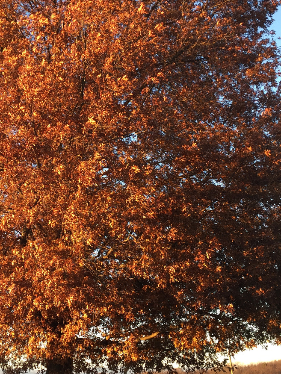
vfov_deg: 36.0
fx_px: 573
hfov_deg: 27.2
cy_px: 150
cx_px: 77
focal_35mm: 53
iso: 32
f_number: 2.2
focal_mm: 4.15
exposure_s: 1/120
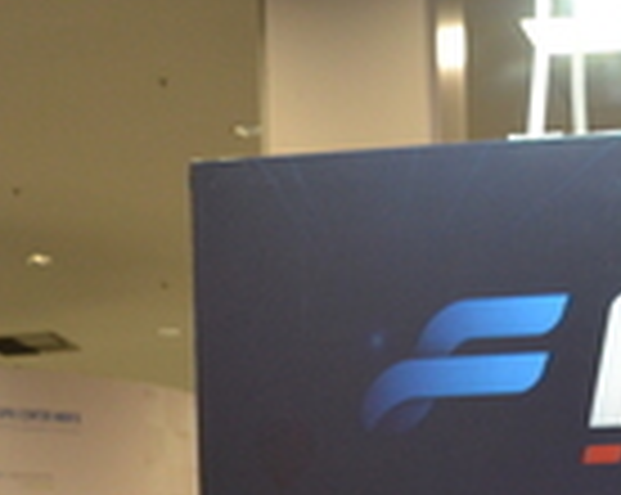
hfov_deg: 13.3
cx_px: 644
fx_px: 2625
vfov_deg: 9.9
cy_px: 1022
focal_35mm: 143
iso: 640
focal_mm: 20
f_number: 3.5
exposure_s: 1/60
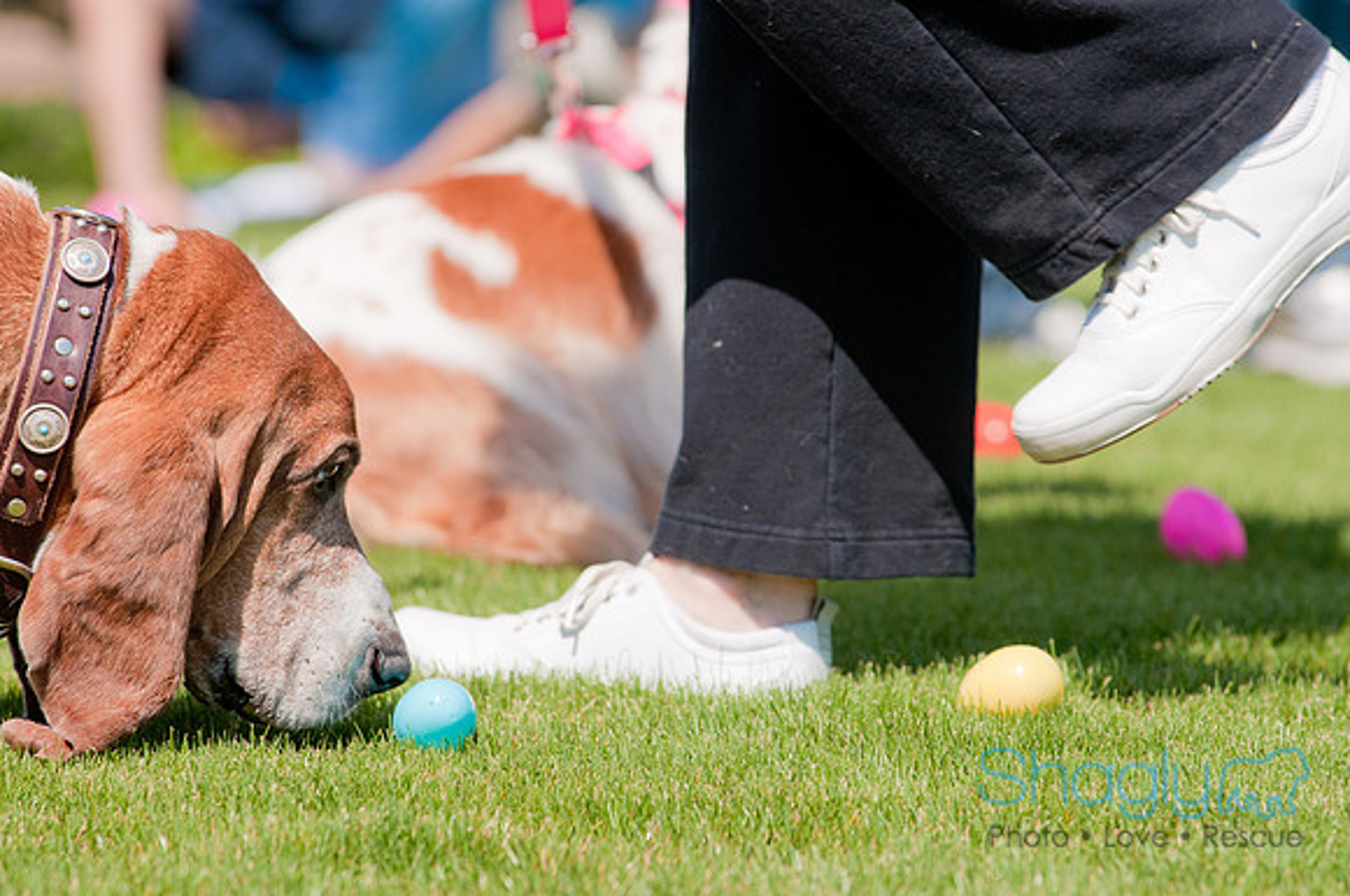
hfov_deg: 6.9
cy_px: 448
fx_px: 11234
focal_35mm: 300
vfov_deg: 4.6
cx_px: 675
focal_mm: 200
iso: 200
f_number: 5
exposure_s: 1/1250
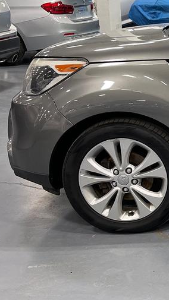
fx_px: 550
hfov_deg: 14.2
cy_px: 86
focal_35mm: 69
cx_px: 353
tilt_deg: -11.9
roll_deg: -0.6
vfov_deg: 30.2
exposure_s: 1/120
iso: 100
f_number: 1.6
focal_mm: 5.1
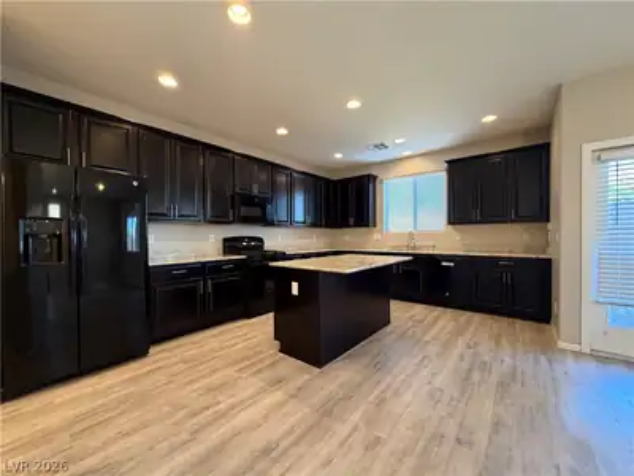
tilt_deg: +0.1
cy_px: 238
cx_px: 317
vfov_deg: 85.7
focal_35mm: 14
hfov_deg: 102.1
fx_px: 256
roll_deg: -0.4
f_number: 2.2
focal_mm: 2.22
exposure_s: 1/60
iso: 400
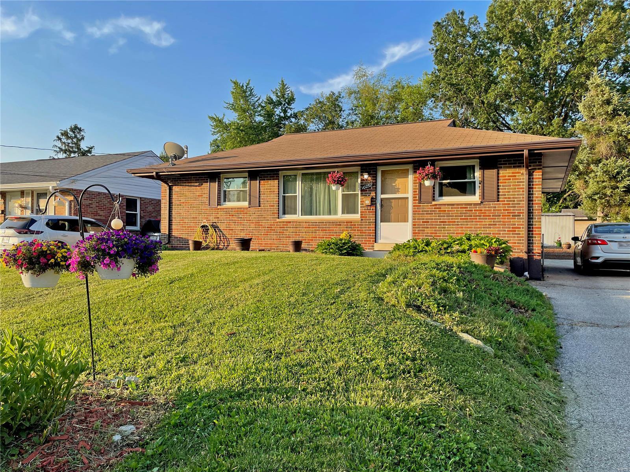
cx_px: 315
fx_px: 473
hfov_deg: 67.3
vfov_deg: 53.1
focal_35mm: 26
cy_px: 236
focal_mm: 4.2
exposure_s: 1/868
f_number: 1.6
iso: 32
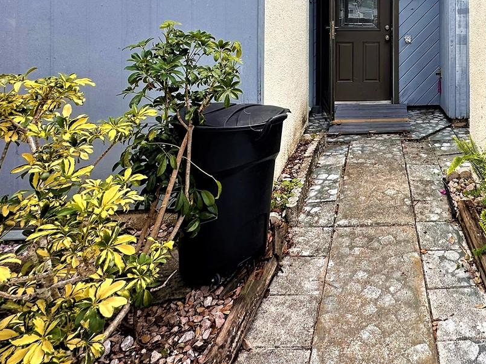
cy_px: 18
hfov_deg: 57.4
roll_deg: -0.6
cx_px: 407
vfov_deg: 44.0
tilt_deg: -0.7
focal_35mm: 28
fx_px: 393
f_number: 2.2
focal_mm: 2.22
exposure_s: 1/388
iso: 40
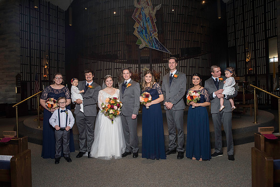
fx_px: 187
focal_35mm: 24
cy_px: 94
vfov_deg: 53.2
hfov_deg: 73.7
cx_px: 140
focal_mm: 24
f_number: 6.3
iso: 1000
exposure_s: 1/160
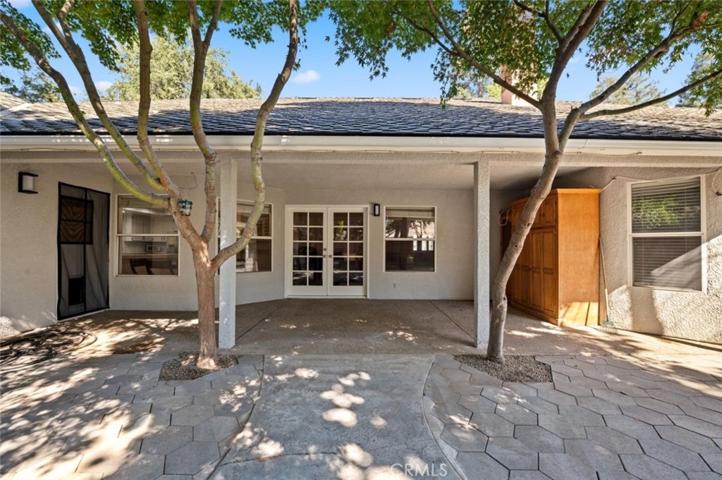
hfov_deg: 104.3
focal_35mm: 14
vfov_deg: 81.1
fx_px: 281
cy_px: 240
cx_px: 361
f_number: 9
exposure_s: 1/13
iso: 250
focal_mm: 14
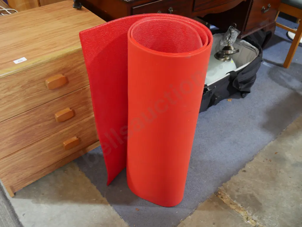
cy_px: 114
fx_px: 279
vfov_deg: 44.2
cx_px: 151
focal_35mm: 32
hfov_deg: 56.8
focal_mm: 16
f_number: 3.6
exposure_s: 1/60
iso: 640
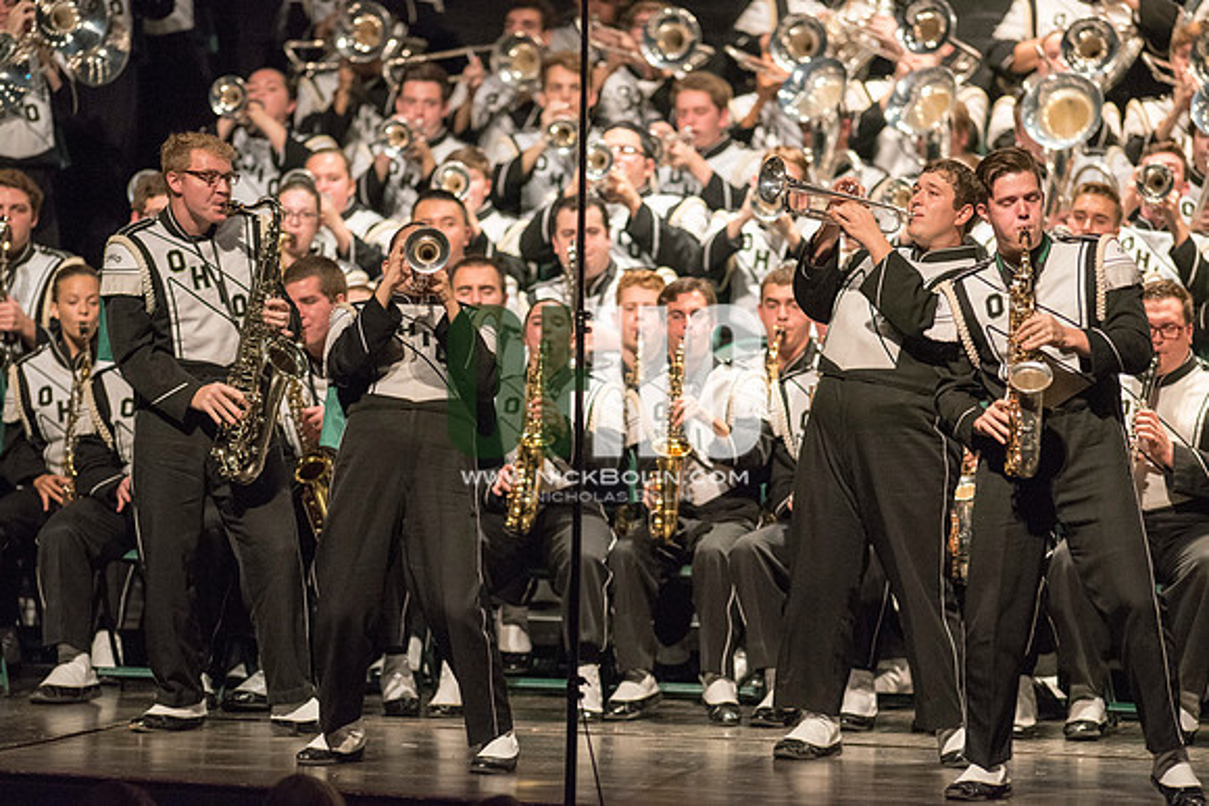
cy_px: 403
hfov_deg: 6.9
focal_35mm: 300
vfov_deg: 4.6
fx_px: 10077
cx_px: 604
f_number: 2.8
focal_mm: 300
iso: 4000
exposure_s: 1/500
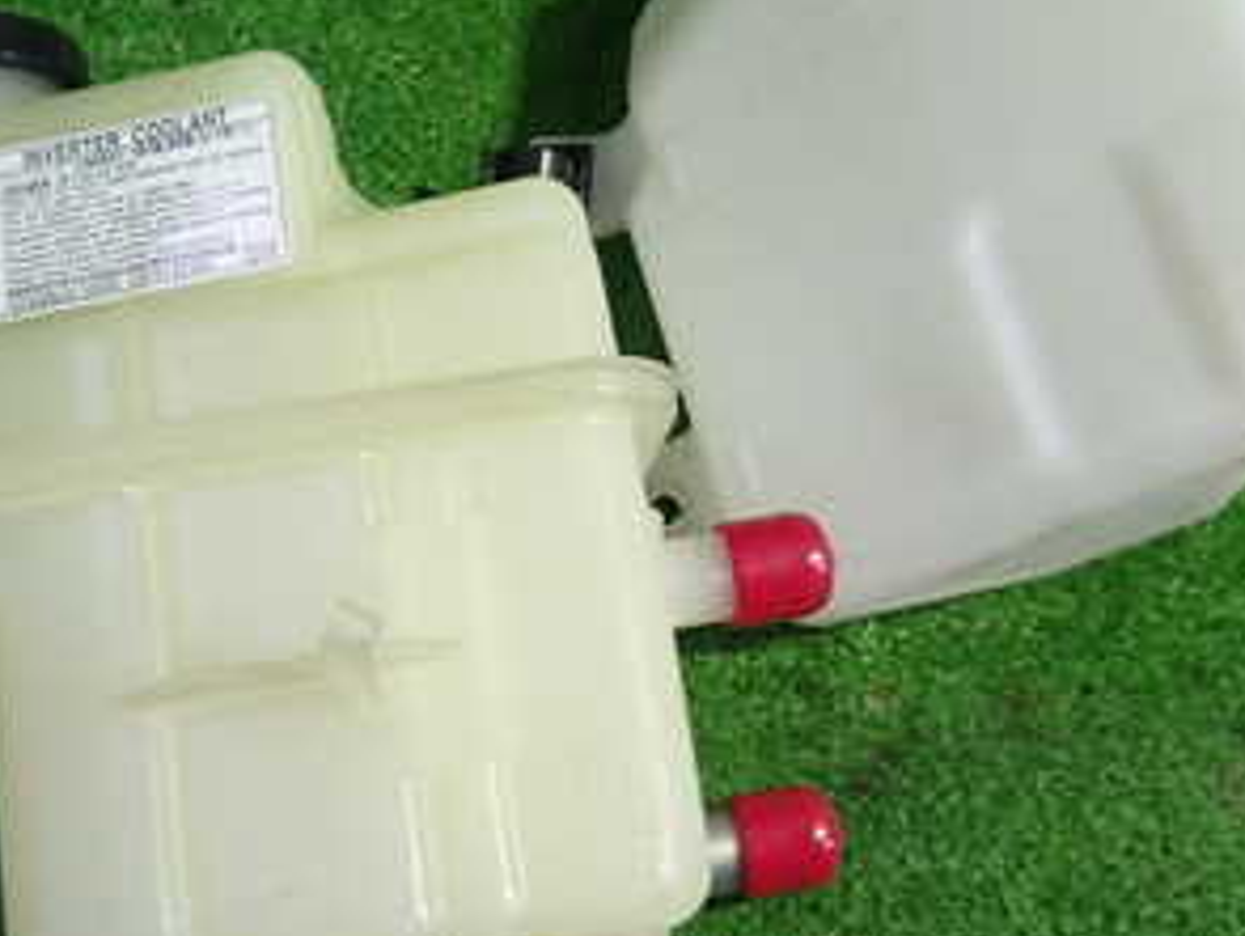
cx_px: 580
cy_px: 394
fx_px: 1836
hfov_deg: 37.4
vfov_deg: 28.6
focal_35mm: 51
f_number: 2
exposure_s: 1/50
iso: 200
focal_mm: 4.5
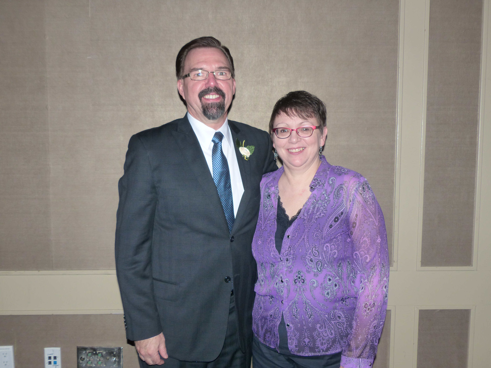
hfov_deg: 55.4
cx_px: 246
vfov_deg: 42.9
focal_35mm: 33
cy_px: 184
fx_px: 468
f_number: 2.8
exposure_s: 1/60
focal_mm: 5.9
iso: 160
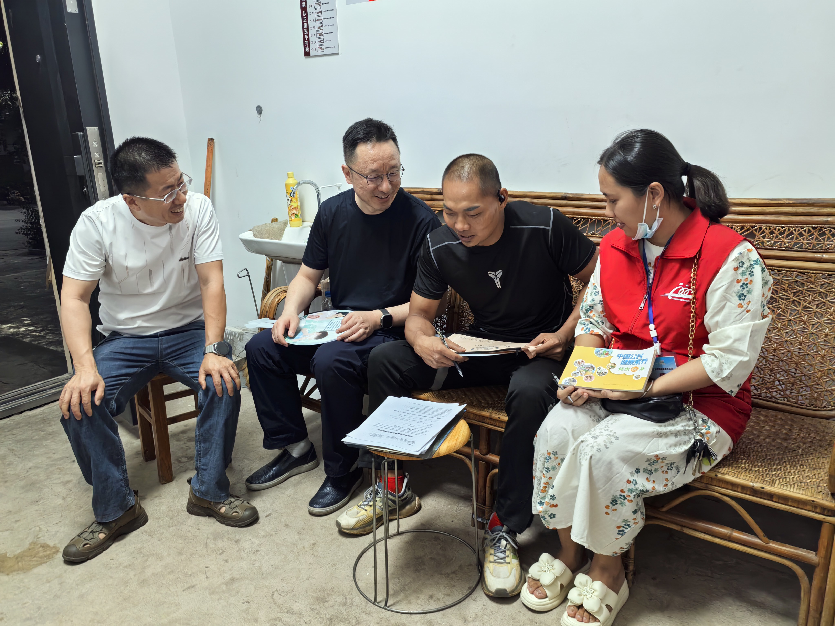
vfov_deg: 51.4
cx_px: 418
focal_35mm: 27
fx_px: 651
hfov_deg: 65.3
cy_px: 313
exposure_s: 1/50
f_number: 1.9
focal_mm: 5.52
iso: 200
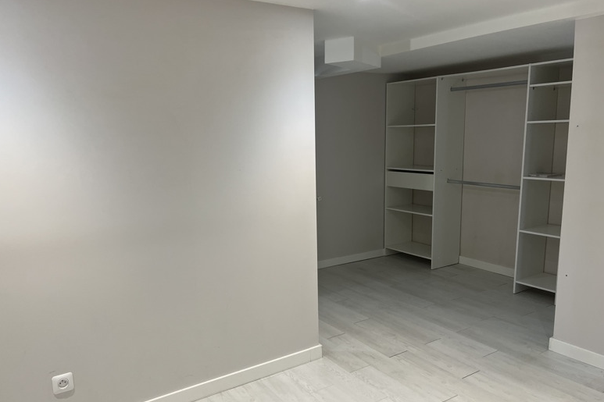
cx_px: 301
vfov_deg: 46.4
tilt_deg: -8.5
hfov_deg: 65.5
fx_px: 470
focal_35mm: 28
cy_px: 212
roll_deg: +1.0
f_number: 1.6
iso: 125
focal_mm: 5.1
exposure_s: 1/100
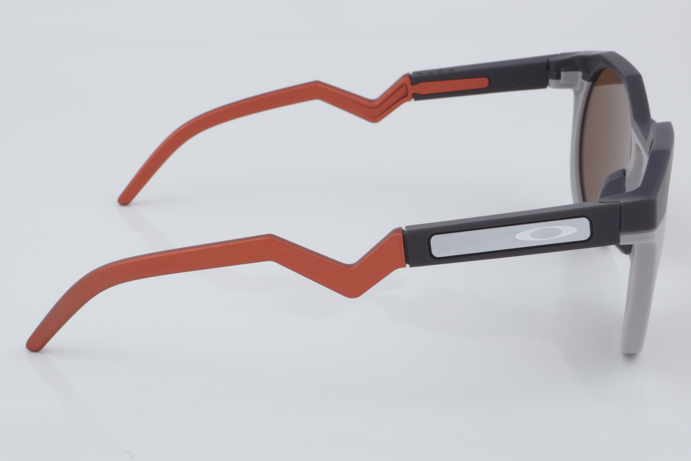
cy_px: 230
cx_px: 346
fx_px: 1439
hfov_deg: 27.0
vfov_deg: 18.2
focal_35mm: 75
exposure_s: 1/4
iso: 100
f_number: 32
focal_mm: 50
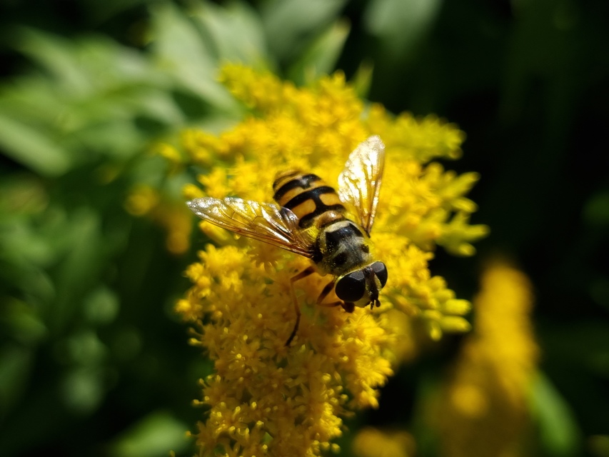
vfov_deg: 53.1
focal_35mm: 26
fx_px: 457
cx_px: 304
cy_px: 228
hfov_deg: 67.3
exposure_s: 1/1883
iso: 50
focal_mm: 5.4
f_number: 1.8
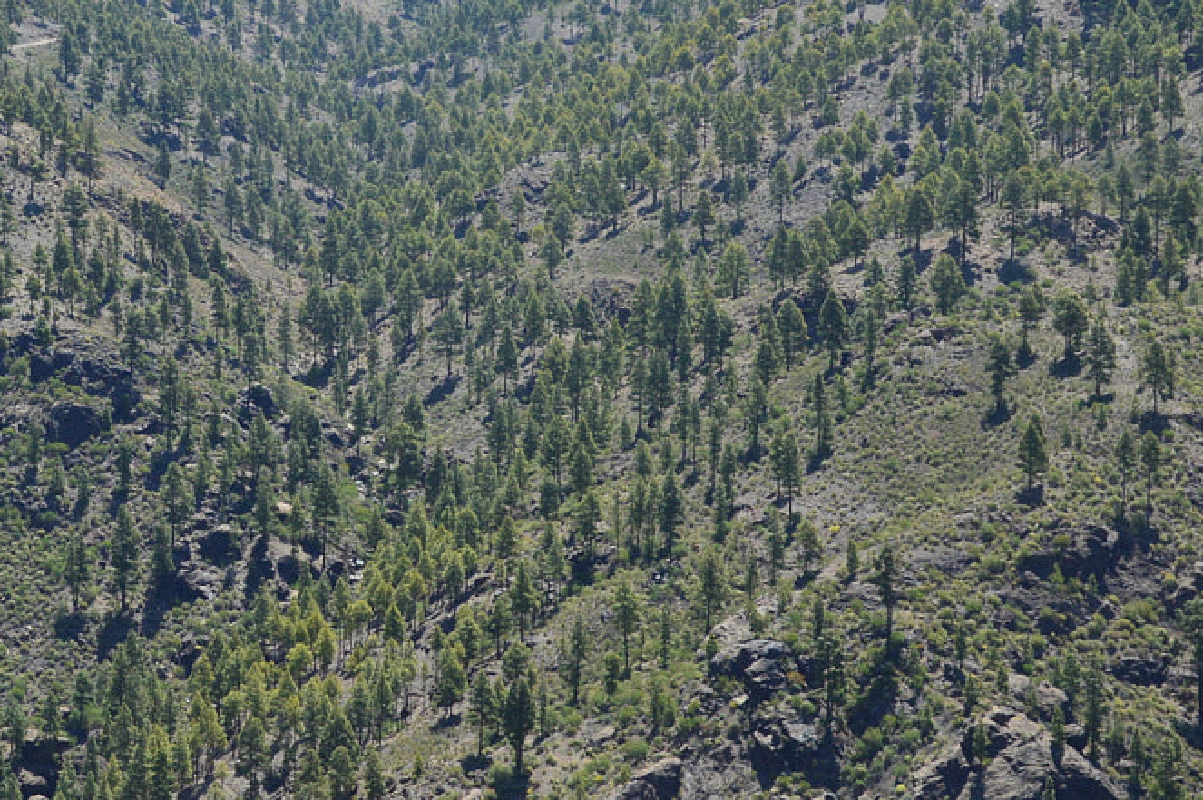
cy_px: 377
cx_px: 187
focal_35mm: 112
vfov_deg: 12.2
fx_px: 3747
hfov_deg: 18.0
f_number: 11
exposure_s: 1/400
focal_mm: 31
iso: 400
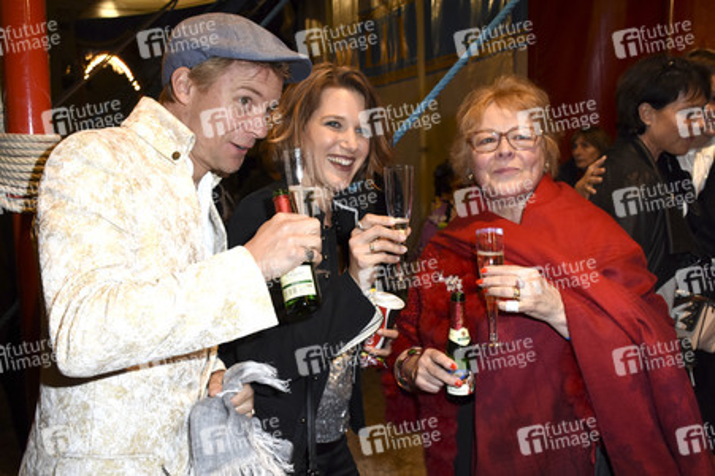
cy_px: 238
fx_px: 595
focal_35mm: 30
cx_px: 358
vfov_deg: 43.5
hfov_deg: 62.0
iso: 1000
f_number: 5.6
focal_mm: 20
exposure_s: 1/160
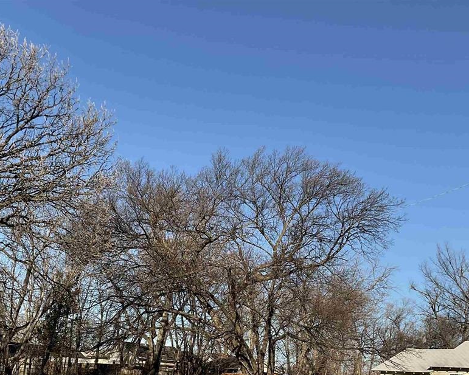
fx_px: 652
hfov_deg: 39.5
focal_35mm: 47
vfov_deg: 31.4
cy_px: 291
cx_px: 221
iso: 16
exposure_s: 1/1626
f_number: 1.8
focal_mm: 3
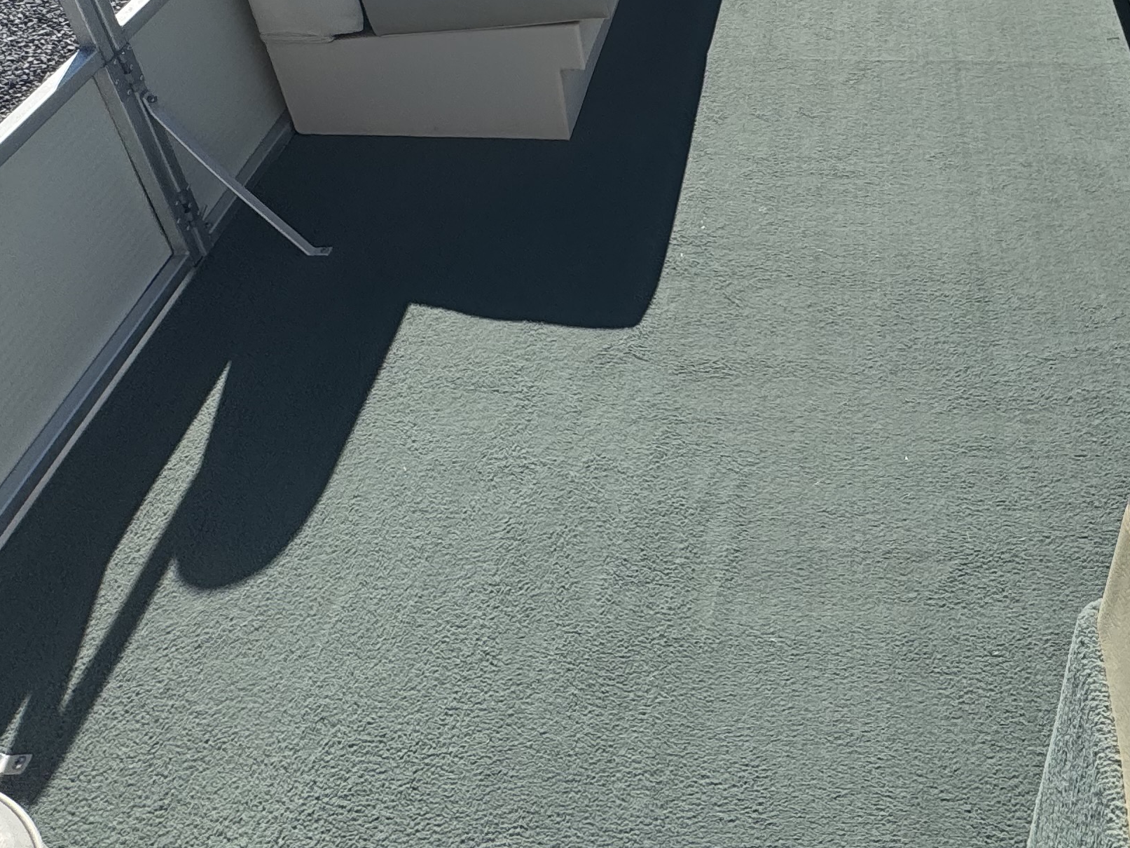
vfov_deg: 38.6
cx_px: 871
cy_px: 125
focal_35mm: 35
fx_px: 1143
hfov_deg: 50.1
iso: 50
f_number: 2.2
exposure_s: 1/2208
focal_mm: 2.22
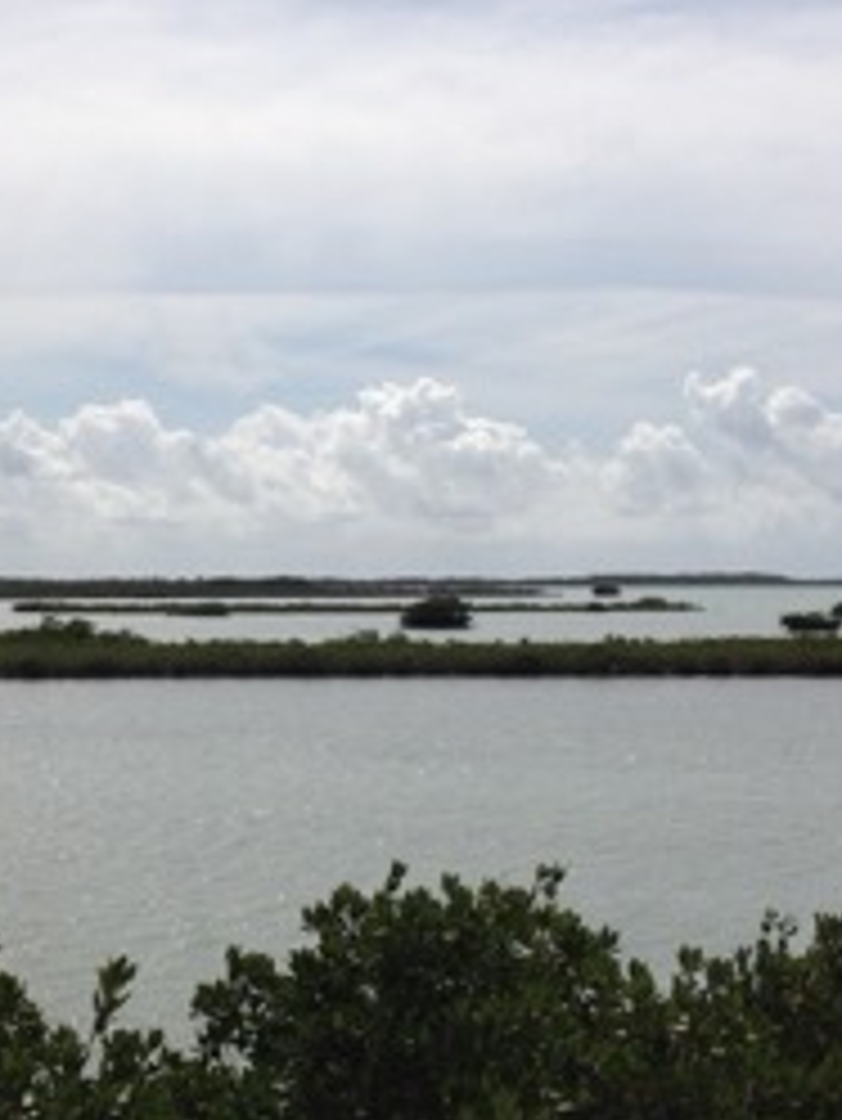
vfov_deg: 26.7
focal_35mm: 73
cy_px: 535
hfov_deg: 20.2
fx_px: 2366
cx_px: 329
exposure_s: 1/5025
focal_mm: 4.28
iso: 64
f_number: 2.4
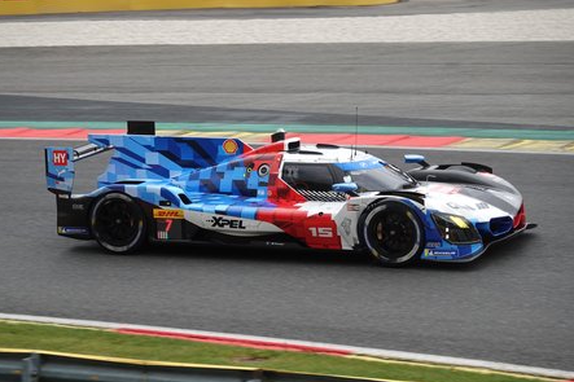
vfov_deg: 7.3
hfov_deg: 11.0
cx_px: 286
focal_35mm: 187
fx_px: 2980
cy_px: 192
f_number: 4
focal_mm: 67.46
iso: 200
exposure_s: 1/800
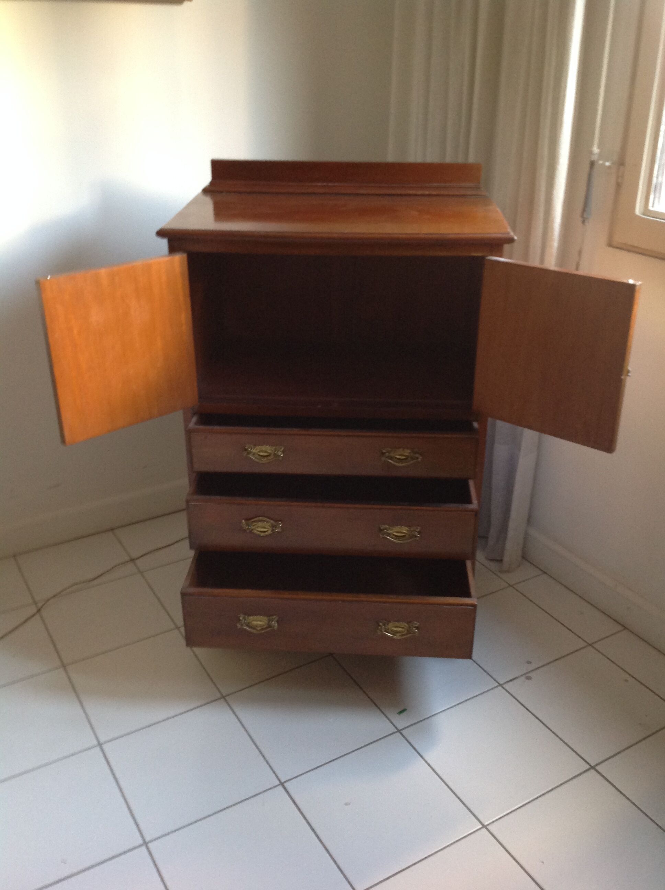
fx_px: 899
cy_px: 445
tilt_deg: -24.7
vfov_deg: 52.7
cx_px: 332
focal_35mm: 35
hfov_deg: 40.6
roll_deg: -0.6
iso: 160
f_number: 2.4
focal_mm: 4.28
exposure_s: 1/15
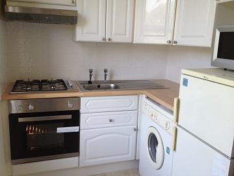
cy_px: 88
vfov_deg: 40.7
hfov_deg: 52.6
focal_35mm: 35
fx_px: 237
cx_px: 117
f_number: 2.4
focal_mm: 4.28
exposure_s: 1/60
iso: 64
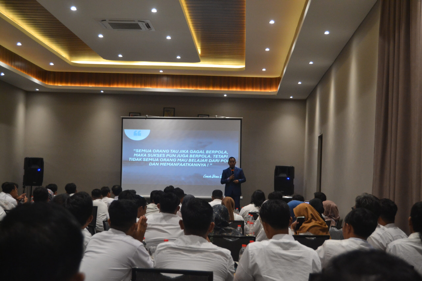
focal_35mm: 57
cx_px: 211
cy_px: 140
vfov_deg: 23.8
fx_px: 668
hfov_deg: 35.1
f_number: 4.8
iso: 1600
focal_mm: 38
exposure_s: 1/60
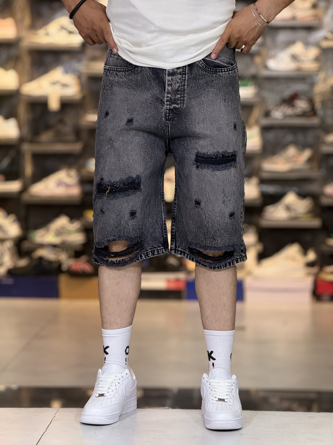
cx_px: 166
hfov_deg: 12.3
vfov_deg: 16.4
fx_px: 1539
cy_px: 222
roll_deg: -1.1
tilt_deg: -4.5
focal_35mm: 120
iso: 160
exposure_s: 1/100
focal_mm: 15.66
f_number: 2.8
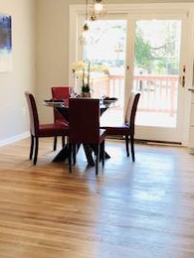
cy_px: 132
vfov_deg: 28.2
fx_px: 516
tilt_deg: -8.1
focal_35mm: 69
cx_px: 61
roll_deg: +0.0
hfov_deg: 21.2
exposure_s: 1/30
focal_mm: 3.99
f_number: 1.8
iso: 25
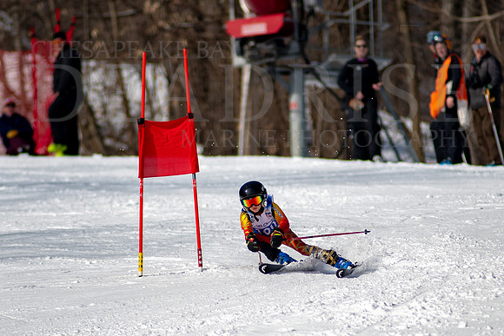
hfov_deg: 3.0
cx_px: 287
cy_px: 213
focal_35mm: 698
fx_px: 9771
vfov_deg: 2.0
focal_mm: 300
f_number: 2.8
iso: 100
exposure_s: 1/6400
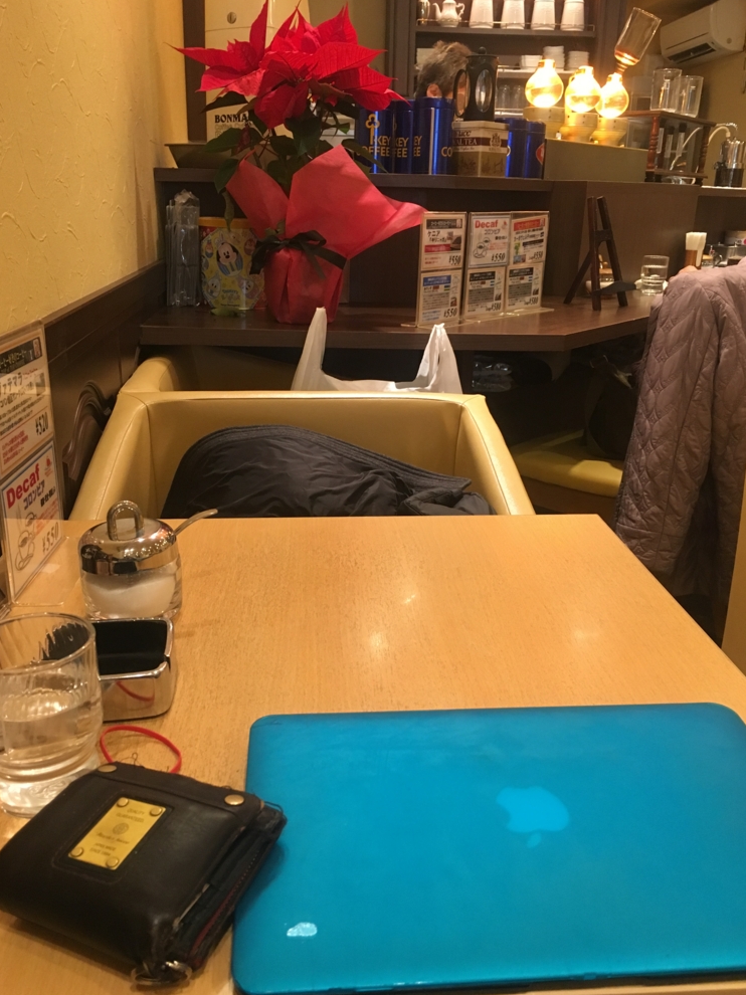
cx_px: 362
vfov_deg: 60.0
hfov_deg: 46.8
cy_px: 510
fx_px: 862
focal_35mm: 30
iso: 160
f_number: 2.2
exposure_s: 1/30
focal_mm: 4.15
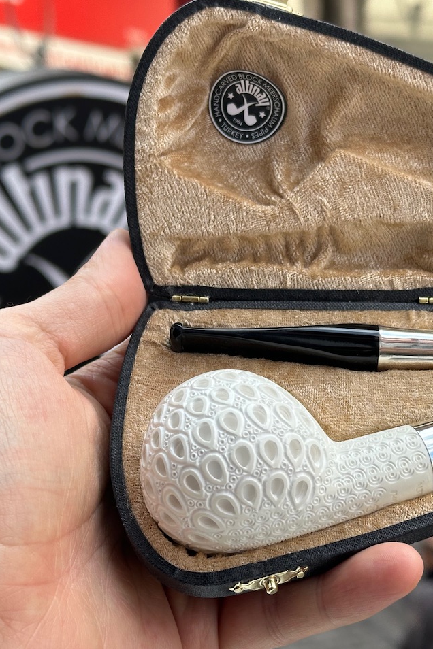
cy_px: 324
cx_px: 248
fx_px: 1209
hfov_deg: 20.3
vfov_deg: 30.1
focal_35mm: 67
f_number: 1.78
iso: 64
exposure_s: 1/903
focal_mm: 6.86
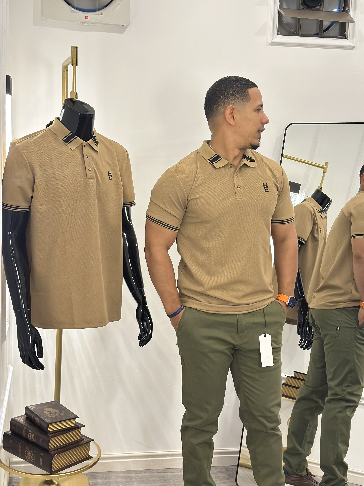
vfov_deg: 39.7
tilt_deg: -7.5
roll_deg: -3.0
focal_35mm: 48
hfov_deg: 30.3
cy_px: 243
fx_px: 673
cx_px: 182
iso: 250
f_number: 1.78
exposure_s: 1/60
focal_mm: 6.86
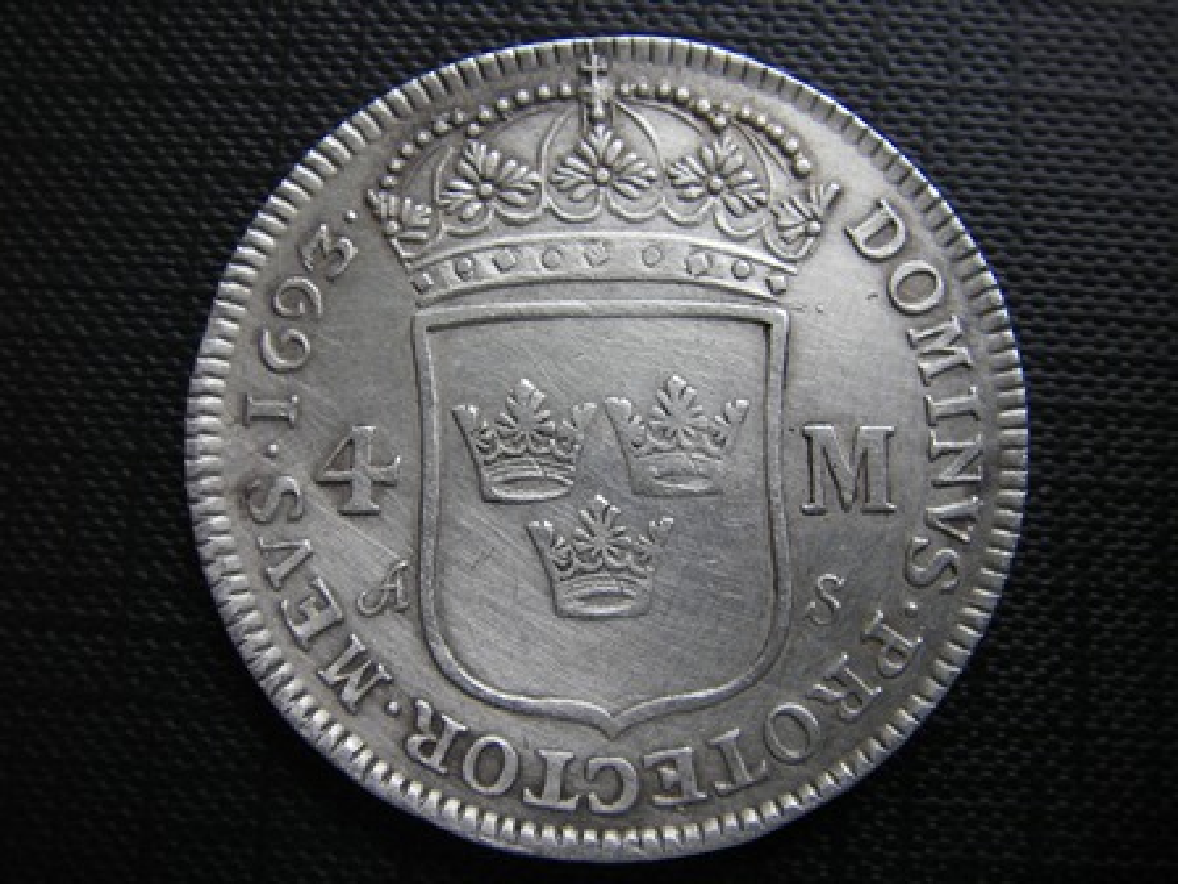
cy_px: 442
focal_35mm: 38
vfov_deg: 37.7
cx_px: 589
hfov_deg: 49.0
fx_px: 1293
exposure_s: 1/30
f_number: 3.3
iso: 80
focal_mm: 6.3
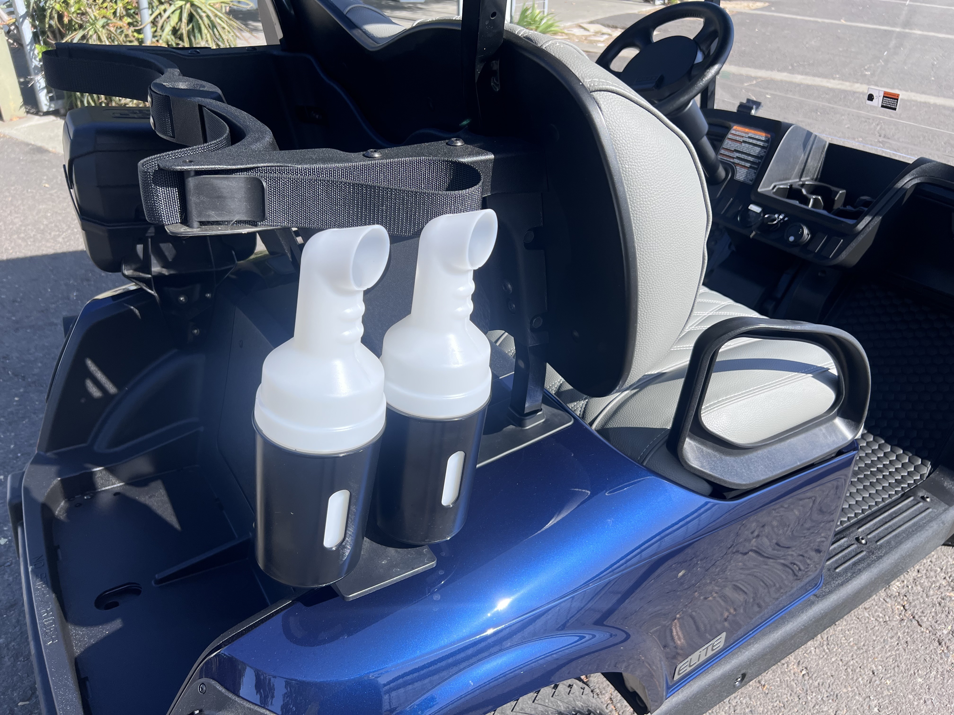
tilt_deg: -31.8
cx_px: 477
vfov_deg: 53.1
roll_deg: -2.1
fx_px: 717
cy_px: 358
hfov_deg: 67.3
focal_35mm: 26
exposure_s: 1/1934
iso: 50
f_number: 1.5
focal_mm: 5.7
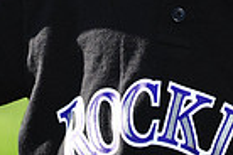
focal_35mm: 546
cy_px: -153
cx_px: 184
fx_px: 3534
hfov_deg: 3.8
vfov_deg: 2.5
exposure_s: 1/800
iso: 200
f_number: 4.5
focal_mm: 130
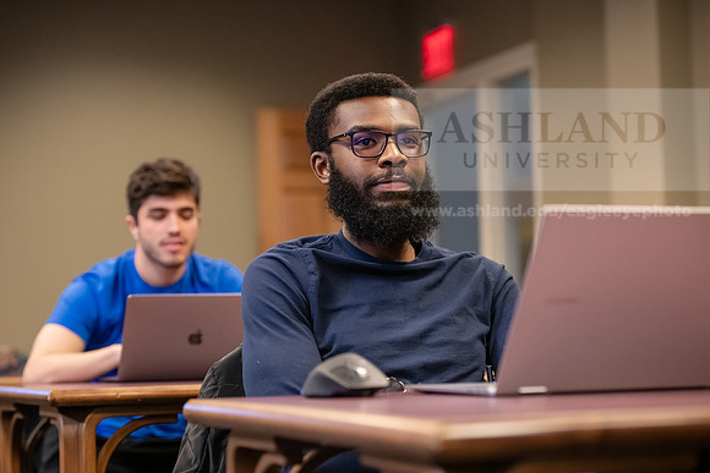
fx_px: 1618
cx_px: 355
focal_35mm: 82
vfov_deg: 16.7
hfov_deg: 24.8
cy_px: 236
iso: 2500
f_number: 3.2
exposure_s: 1/200
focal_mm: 82
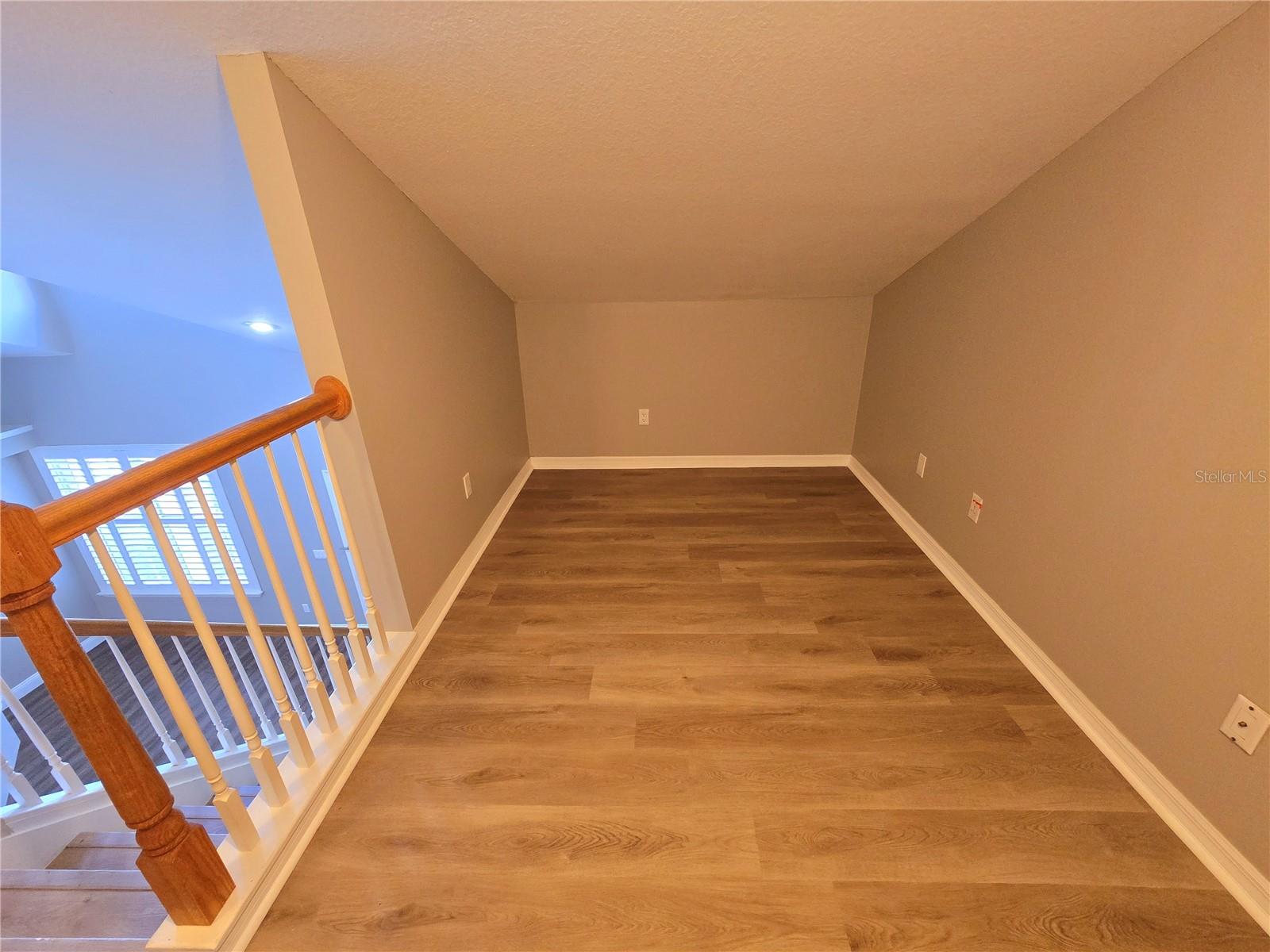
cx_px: 635
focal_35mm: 13
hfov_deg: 106.2
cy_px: 476
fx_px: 477
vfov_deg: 89.9
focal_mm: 2.2
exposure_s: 1/60
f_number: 2.2
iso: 640
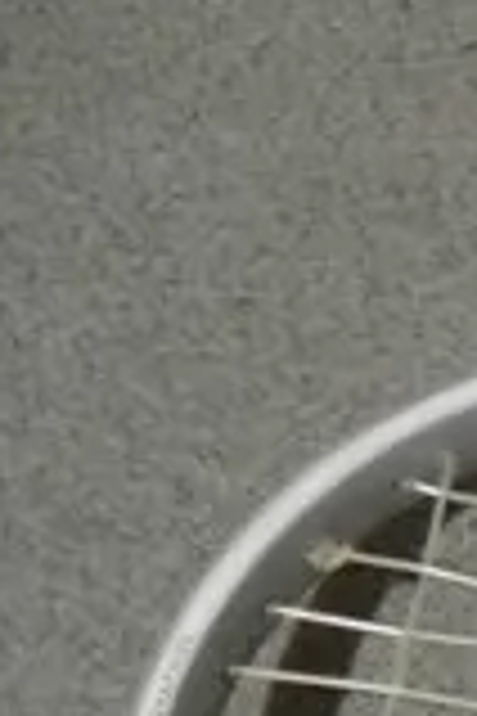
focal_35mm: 336
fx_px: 6677
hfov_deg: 3.7
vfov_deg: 5.9
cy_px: 1713
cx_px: 2264
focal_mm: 25
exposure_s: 1/60
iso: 500
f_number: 5.3
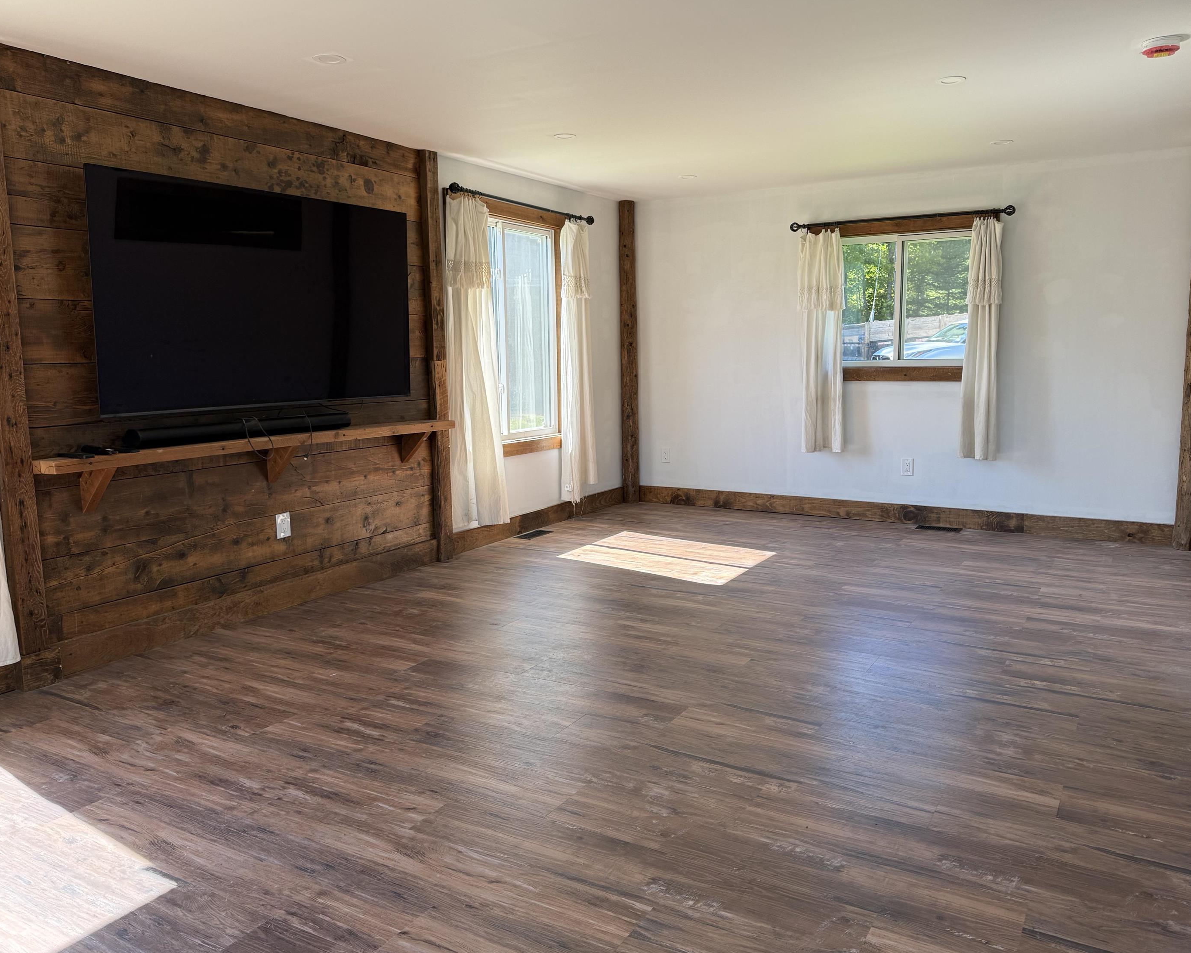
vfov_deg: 54.9
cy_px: 466
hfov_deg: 66.0
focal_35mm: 26
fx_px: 916
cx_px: 625
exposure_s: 1/243
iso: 100
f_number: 1.78
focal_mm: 6.76
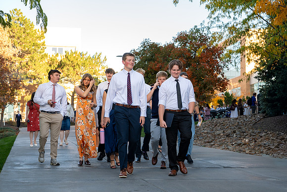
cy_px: 91
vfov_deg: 16.4
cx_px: 136
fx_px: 666
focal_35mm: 83
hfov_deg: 24.3
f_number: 4
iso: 125
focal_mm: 70
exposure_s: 1/200
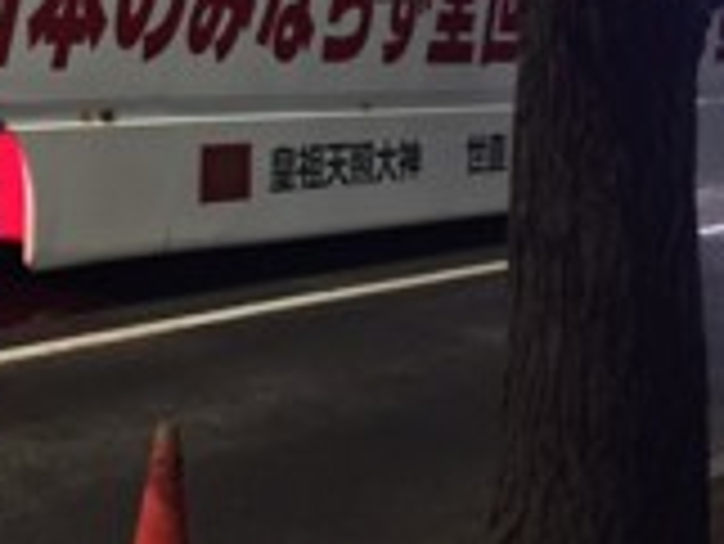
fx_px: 1695
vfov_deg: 17.5
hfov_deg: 22.8
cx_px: -63
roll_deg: +0.1
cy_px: -94
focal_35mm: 81
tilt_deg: +2.7
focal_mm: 4.15
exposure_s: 1/15
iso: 250
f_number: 2.2
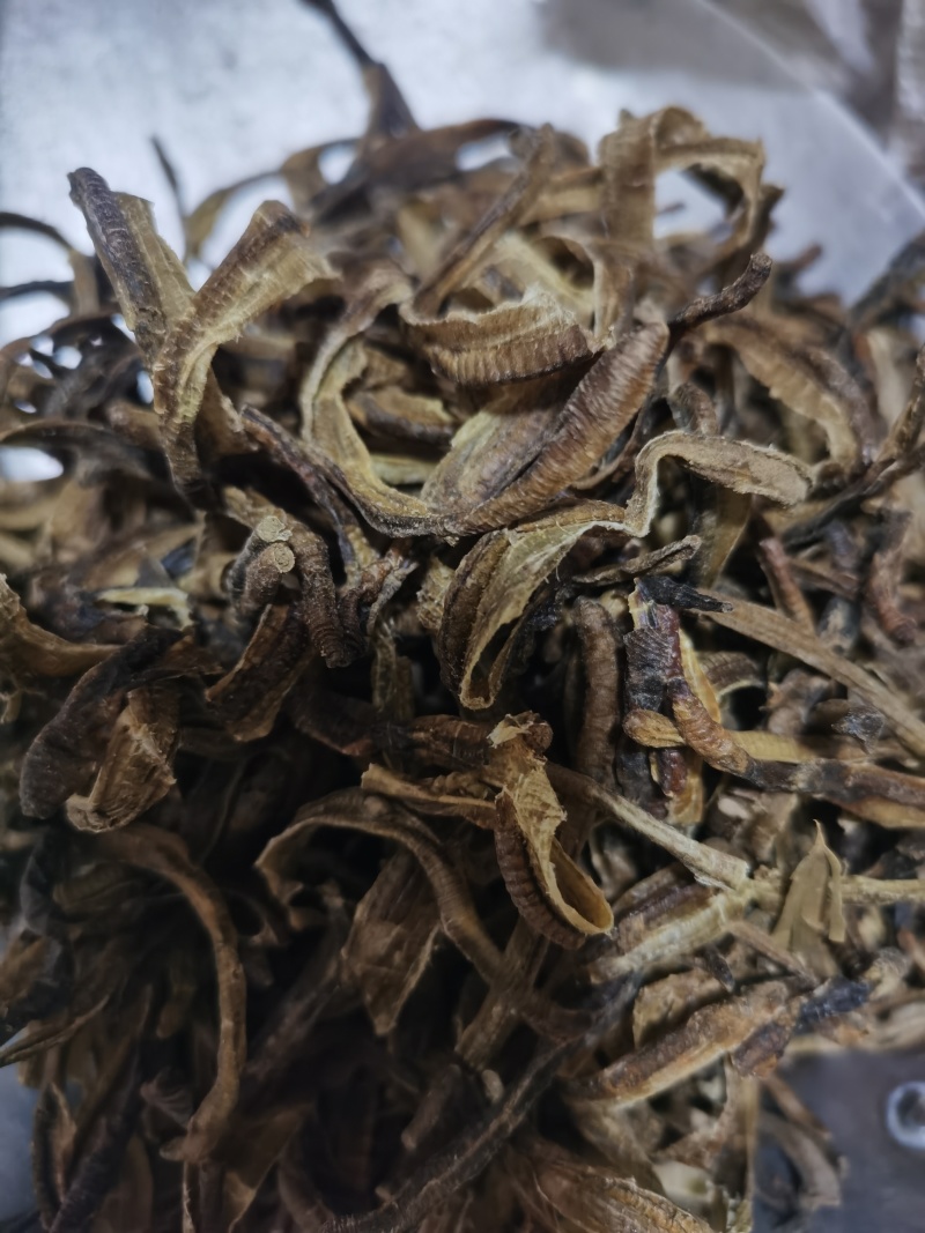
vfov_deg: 65.3
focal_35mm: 27
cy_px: 616
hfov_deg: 51.3
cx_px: 462
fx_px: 962
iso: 320
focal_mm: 5.58
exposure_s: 1/60
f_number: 1.8
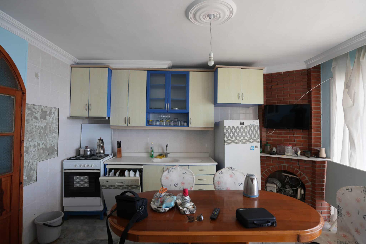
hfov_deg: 93.3
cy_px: 122
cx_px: 183
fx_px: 173
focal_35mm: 17
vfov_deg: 70.4
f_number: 4
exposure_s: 1/160
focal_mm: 17
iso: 160
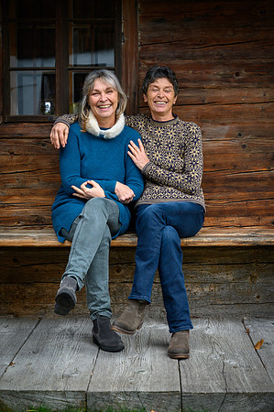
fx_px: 801
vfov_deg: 28.9
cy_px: 206
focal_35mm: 70
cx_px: 137
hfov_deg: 19.4
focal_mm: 70
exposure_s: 1/320
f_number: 4.5
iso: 640
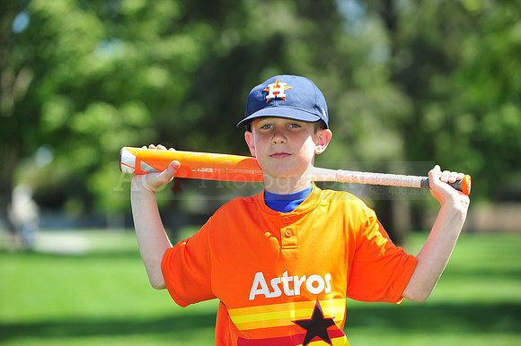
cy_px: 173
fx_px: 2242
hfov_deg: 13.3
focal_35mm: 155
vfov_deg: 8.8
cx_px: 260
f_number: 4.5
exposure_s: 1/800
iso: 200
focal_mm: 155
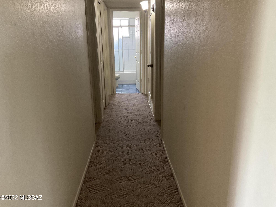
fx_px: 231
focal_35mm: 29
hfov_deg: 61.7
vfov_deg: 48.2
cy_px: 104
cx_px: 138
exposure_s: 1/60
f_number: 1.8
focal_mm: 3
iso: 320
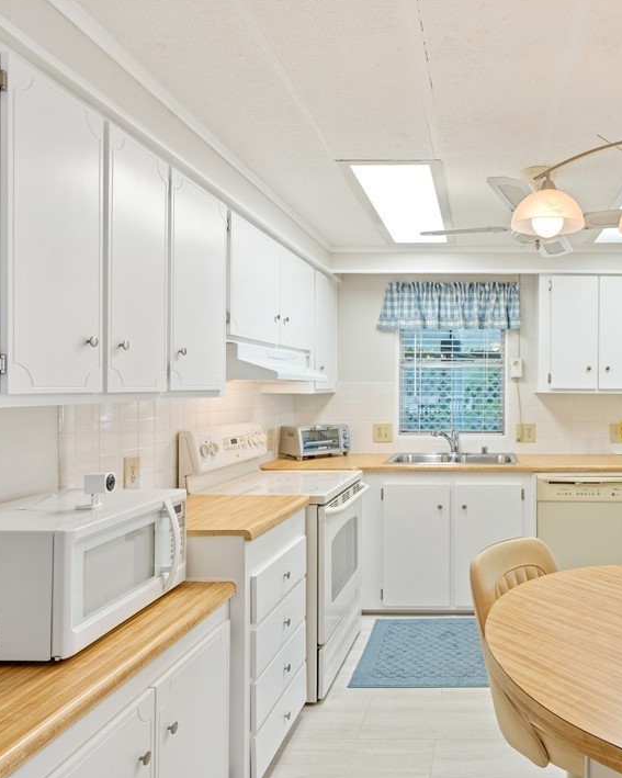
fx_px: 546
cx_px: 484
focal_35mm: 24
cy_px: 389
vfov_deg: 70.9
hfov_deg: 55.7
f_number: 8
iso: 100
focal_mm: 16.5
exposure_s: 1/4
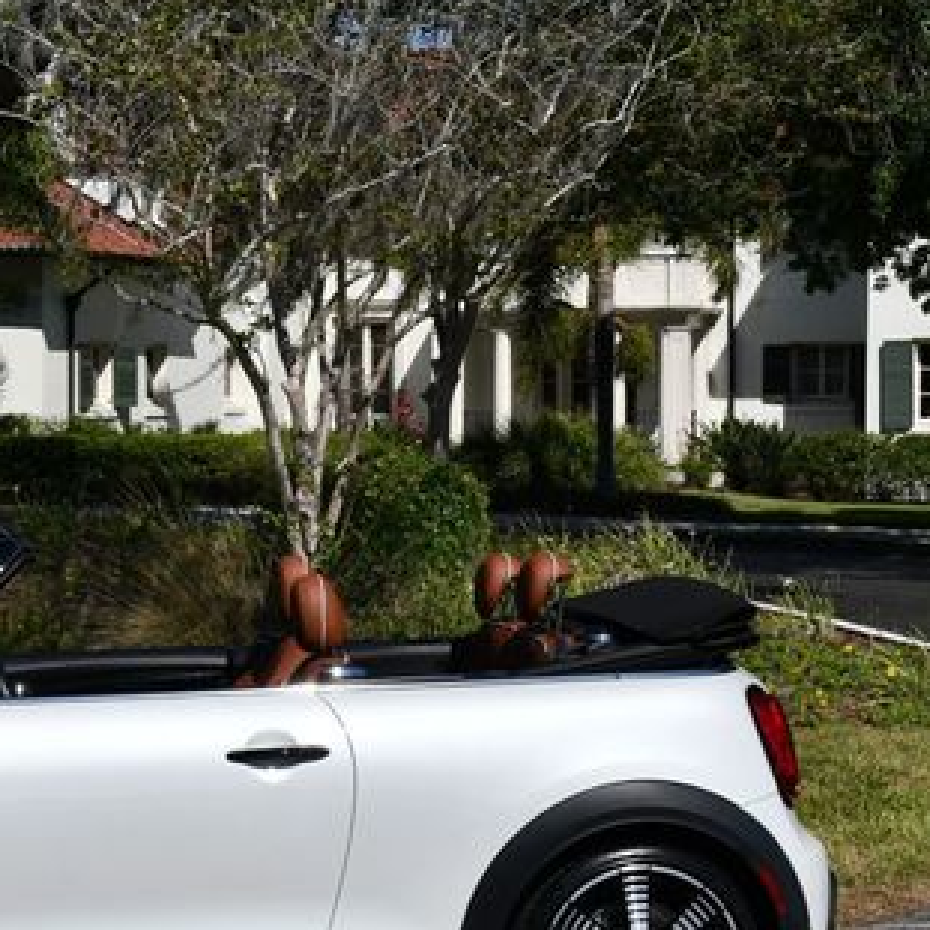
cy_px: 616
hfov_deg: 18.8
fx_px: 2766
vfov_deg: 19.0
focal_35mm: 91
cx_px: 90
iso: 100
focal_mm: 26
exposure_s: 1/400
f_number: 9
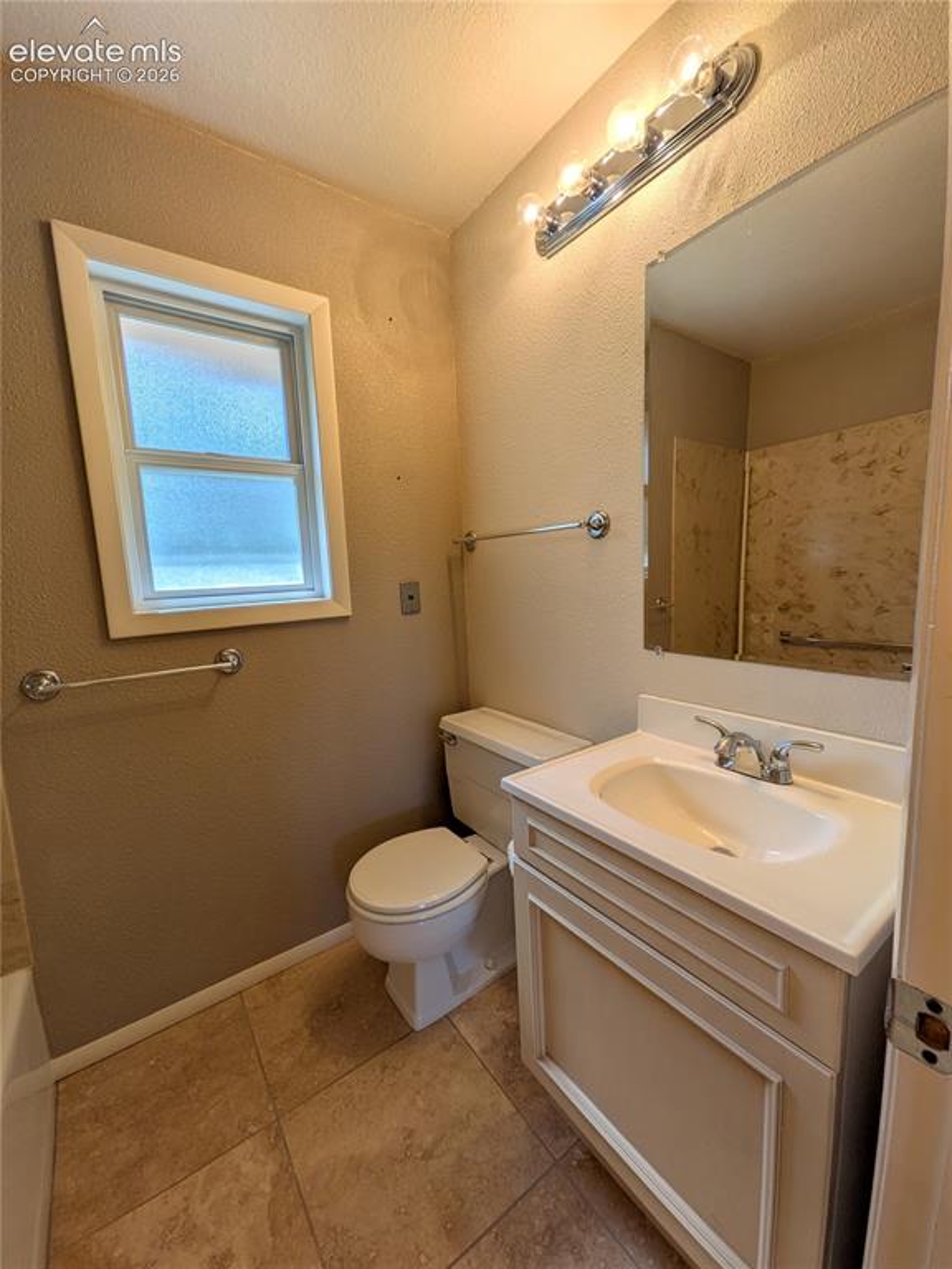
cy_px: 634
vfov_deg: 102.1
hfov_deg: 85.7
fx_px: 513
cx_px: 476
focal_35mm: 14
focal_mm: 1.85
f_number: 2.2
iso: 55
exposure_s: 1/120
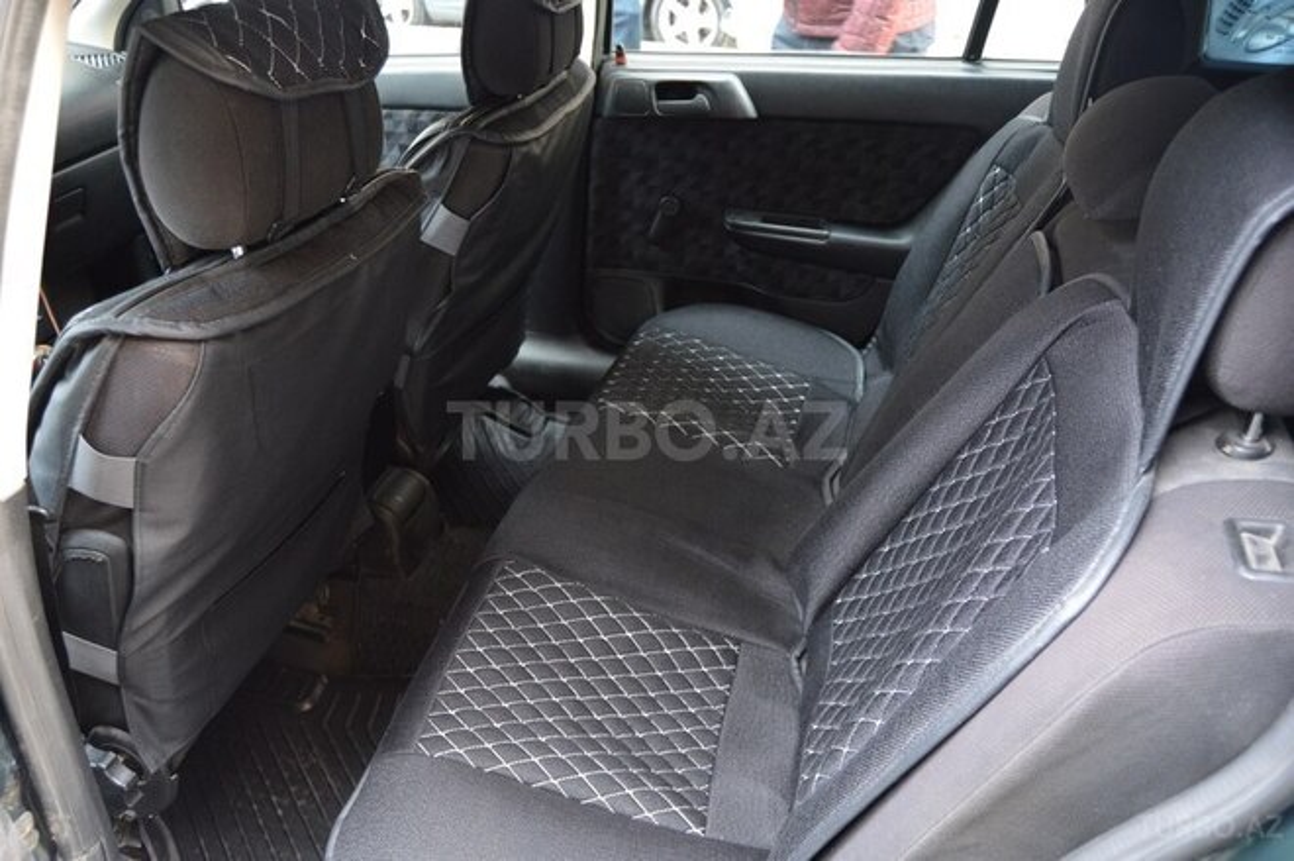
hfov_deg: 67.4
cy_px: 430
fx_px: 970
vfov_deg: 47.9
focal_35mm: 27
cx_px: 647
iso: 1250
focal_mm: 18
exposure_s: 1/60
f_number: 3.5
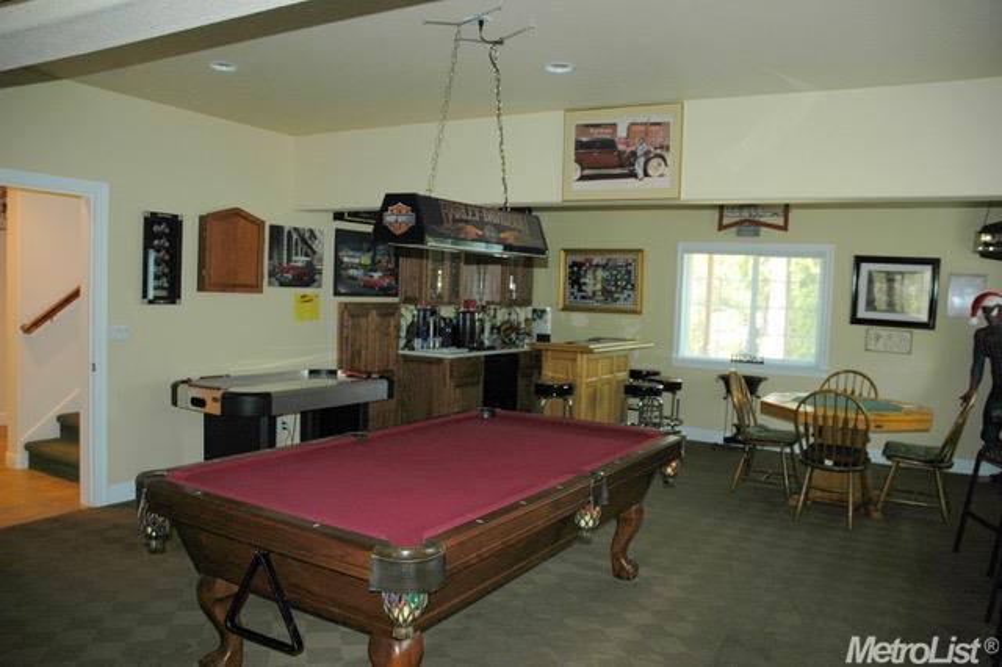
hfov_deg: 67.4
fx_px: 751
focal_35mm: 27
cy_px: 334
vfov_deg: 47.9
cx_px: 501
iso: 400
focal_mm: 18
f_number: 3.5
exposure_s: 1/60
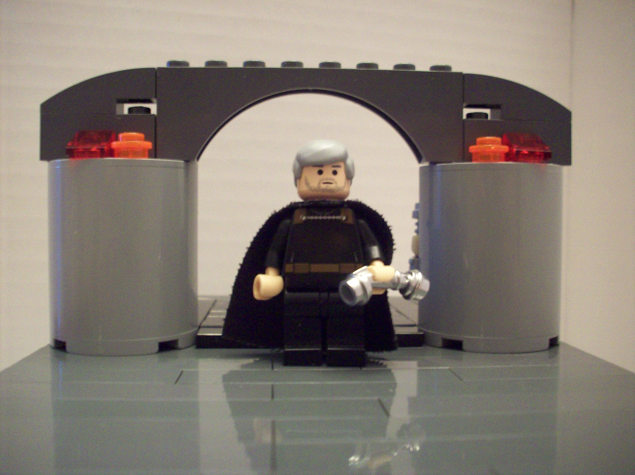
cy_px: 238
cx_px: 318
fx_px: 678
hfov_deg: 50.2
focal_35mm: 37
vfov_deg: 38.6
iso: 200
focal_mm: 6.2
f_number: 2.8
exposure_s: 1/8
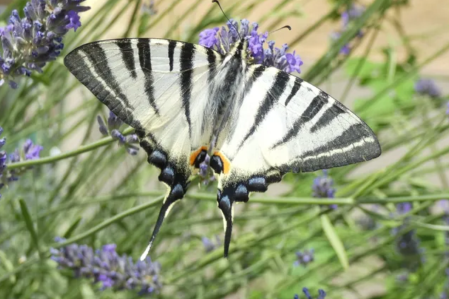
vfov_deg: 16.1
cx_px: 224
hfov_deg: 23.9
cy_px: 134
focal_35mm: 85
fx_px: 1060
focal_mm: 14.5
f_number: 4.5
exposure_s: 1/200
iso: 80
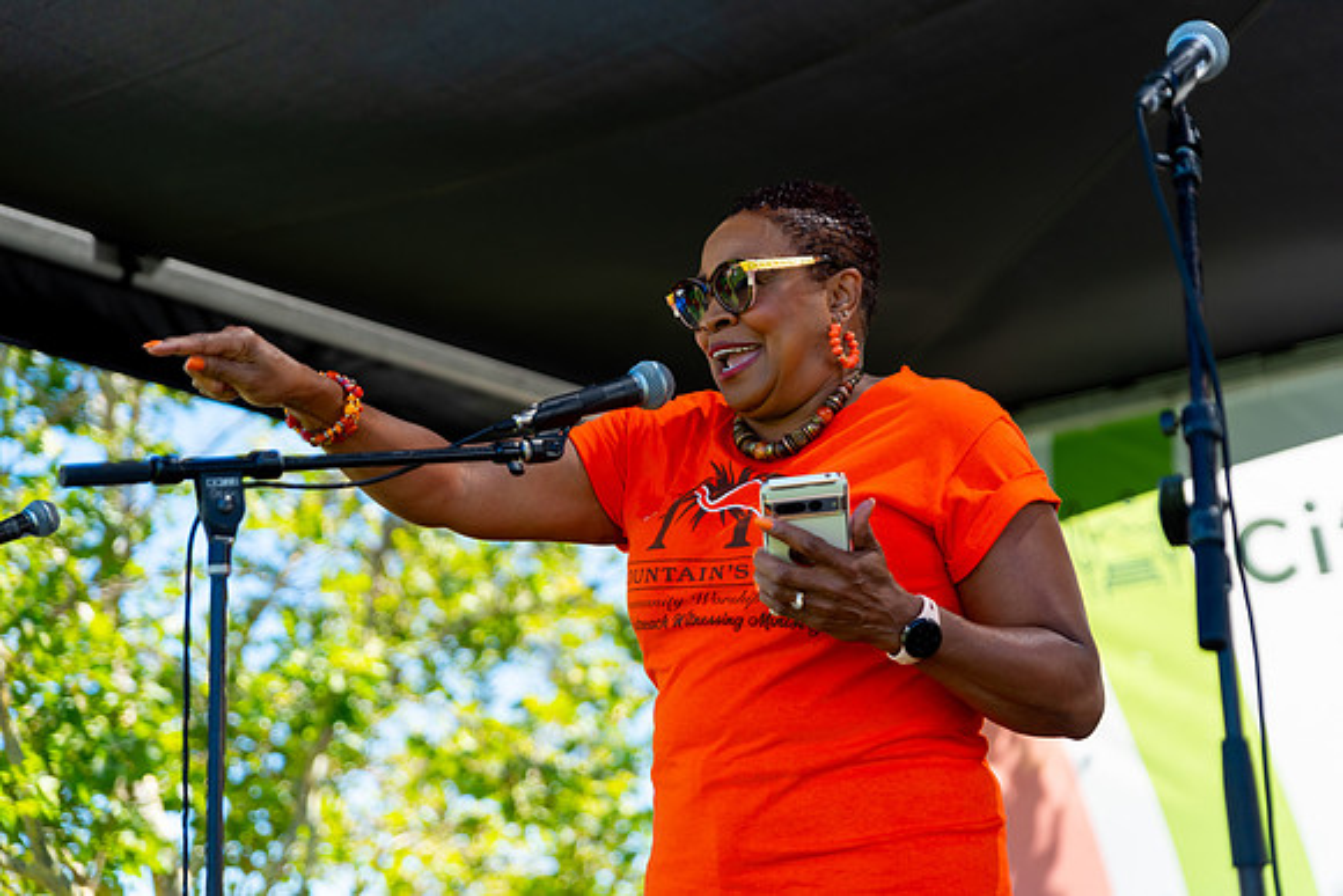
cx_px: 672
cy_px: 448
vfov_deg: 19.5
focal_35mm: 70
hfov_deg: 28.8
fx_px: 2612
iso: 160
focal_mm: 70
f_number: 2.8
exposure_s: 1/1250
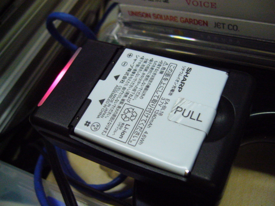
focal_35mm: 35
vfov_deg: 40.7
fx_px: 278
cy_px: 103
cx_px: 138
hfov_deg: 52.6
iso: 400
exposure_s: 1/125
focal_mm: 5.8
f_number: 2.8
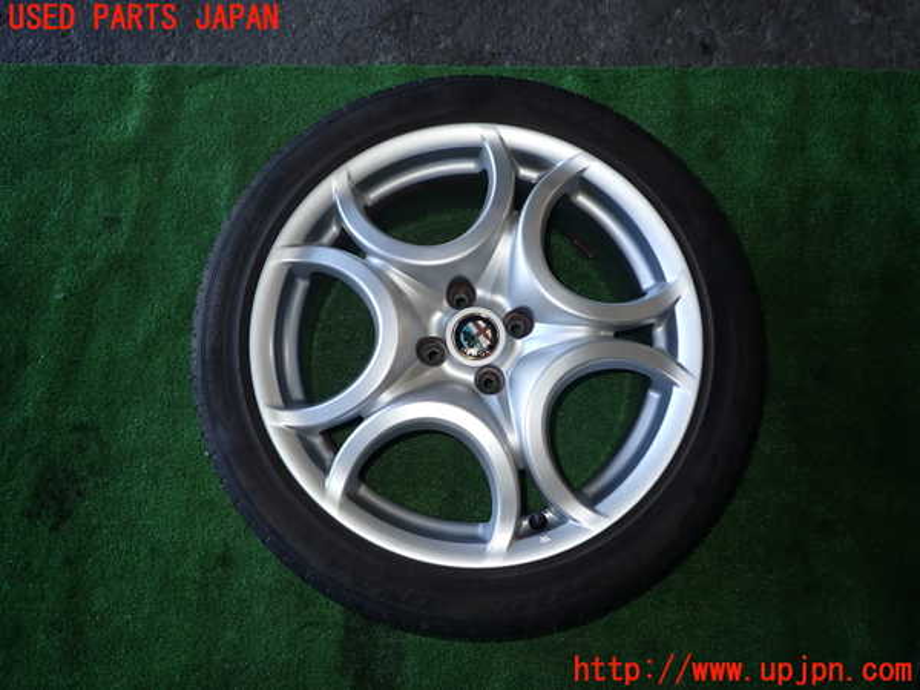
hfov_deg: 69.4
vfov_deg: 54.9
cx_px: 460
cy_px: 345
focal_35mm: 25
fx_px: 664
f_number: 5.6
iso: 160
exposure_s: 1/30
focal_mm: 4.5
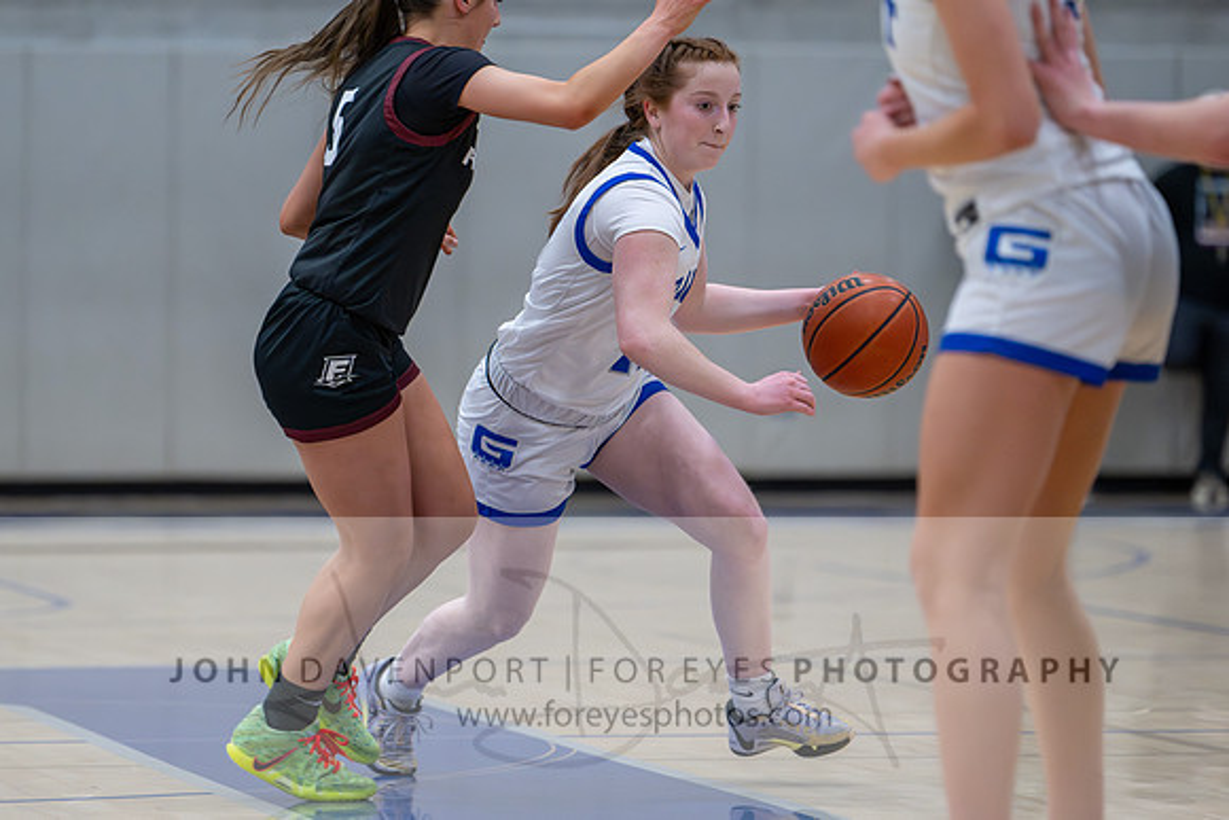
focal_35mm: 236
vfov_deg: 5.8
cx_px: 484
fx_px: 8052
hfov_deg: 8.7
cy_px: 338
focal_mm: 180
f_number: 2.8
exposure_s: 1/1000
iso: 5000
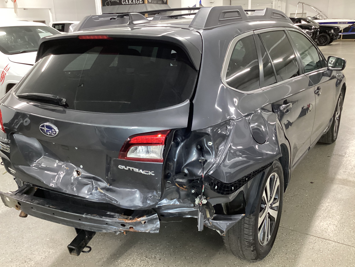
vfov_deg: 42.9
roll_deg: +1.9
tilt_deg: -20.0
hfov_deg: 55.3
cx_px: 172
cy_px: 136
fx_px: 338
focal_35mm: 33
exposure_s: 1/33
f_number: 2.4
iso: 400
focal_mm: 3.3
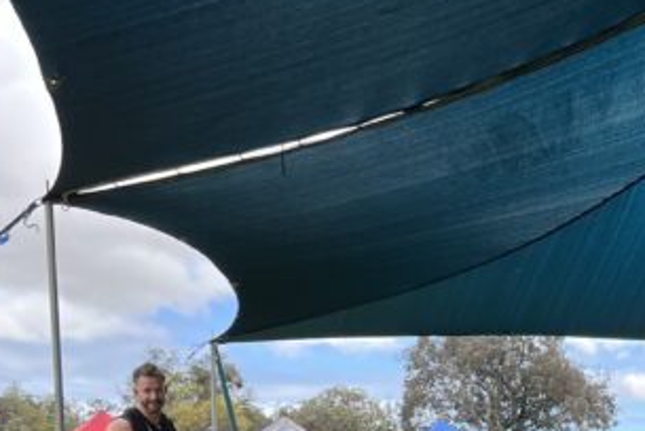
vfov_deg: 18.5
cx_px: 651
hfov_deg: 27.8
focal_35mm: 68
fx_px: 1219
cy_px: 583
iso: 50
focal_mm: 5.1
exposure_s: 1/864
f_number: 1.6
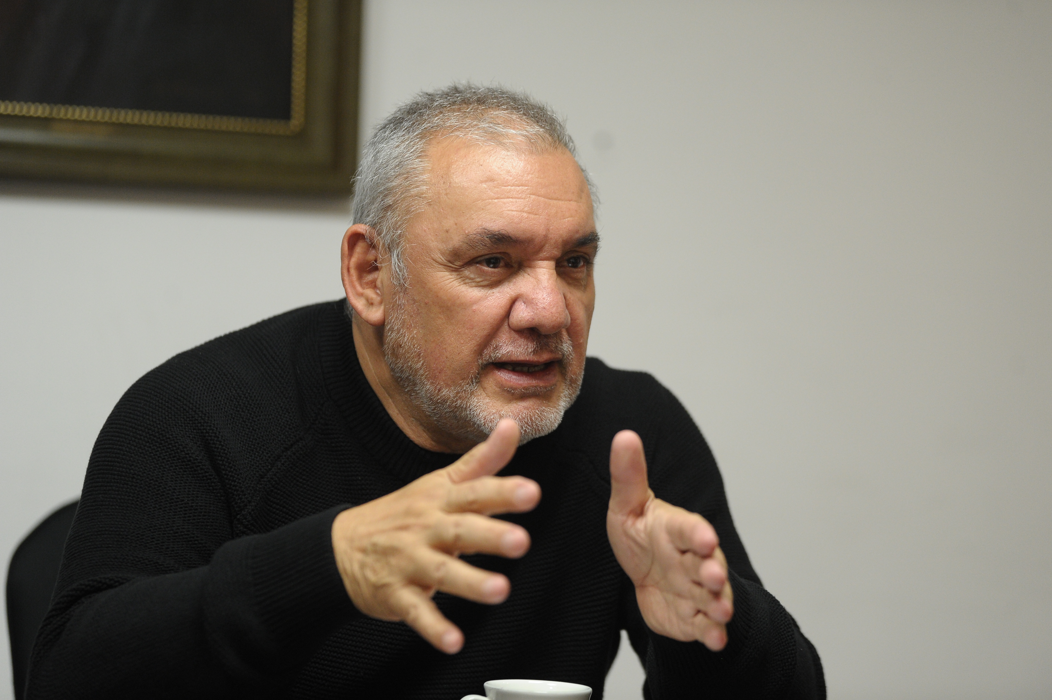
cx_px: 526
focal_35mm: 92
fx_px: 2687
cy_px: 350
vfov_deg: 14.8
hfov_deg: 22.2
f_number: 2.8
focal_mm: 92
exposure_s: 1/320
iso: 2500
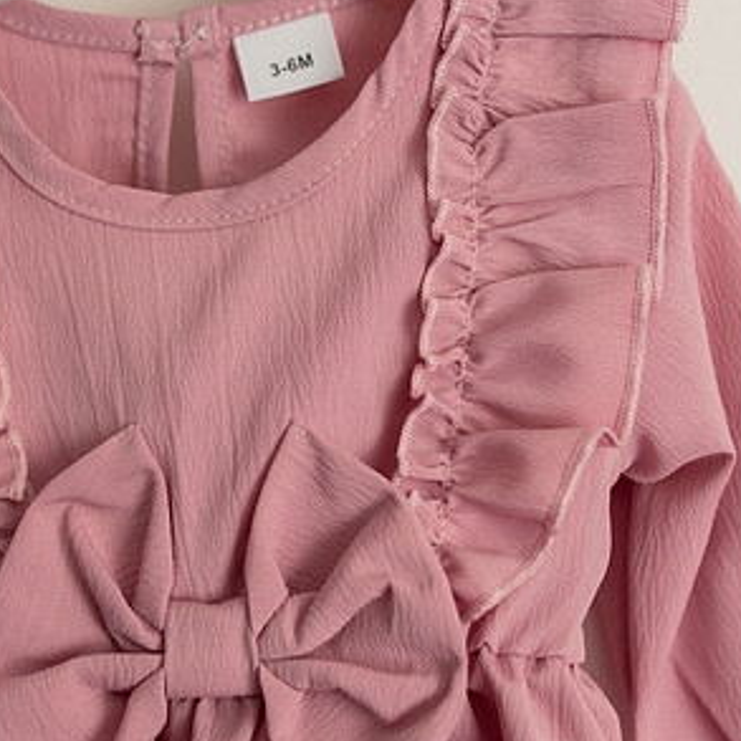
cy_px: 348
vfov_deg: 28.2
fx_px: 1477
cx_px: 258
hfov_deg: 28.0
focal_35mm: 61
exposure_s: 1/250
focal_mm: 35
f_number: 2.5
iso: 800
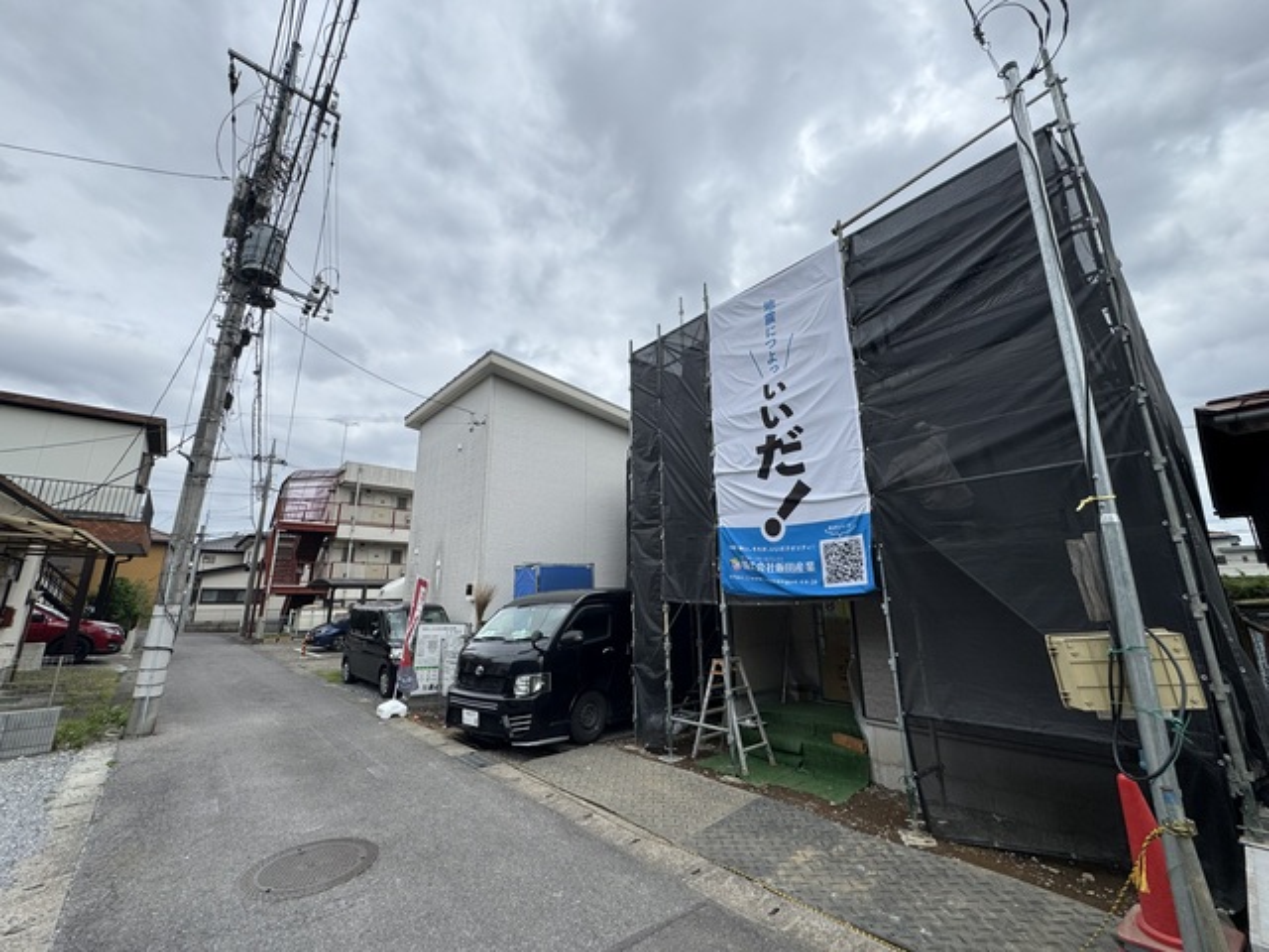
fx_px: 513
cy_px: 476
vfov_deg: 85.7
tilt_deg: +12.5
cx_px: 634
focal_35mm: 14
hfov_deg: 102.1
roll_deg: +0.4
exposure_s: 1/1536
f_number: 2.2
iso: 50
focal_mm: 2.22
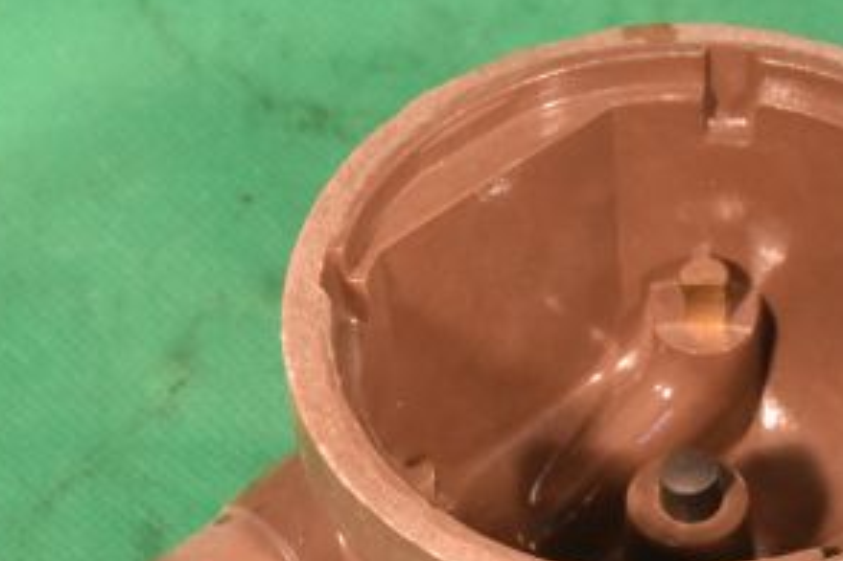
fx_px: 3956
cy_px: 501
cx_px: 547
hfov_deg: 12.2
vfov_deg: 8.1
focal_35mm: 169
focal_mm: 55
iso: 4000
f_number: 16
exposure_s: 1/100
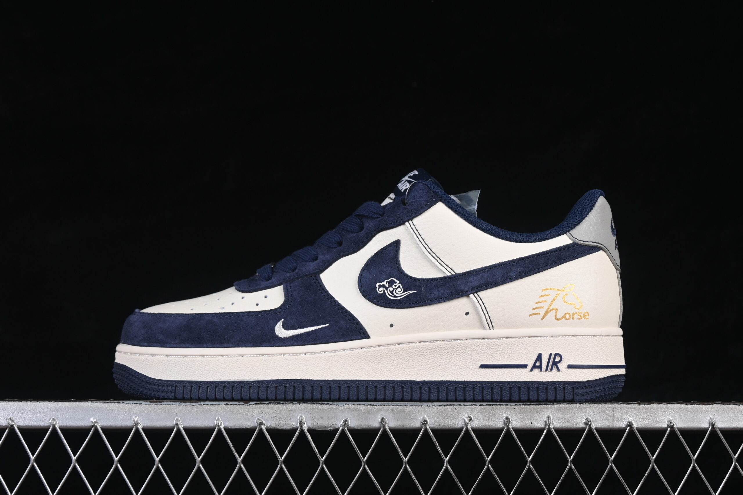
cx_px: 372
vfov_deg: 18.2
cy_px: 248
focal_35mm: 75
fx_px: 1548
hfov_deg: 27.0
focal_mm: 50
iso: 160
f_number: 8
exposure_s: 1/80
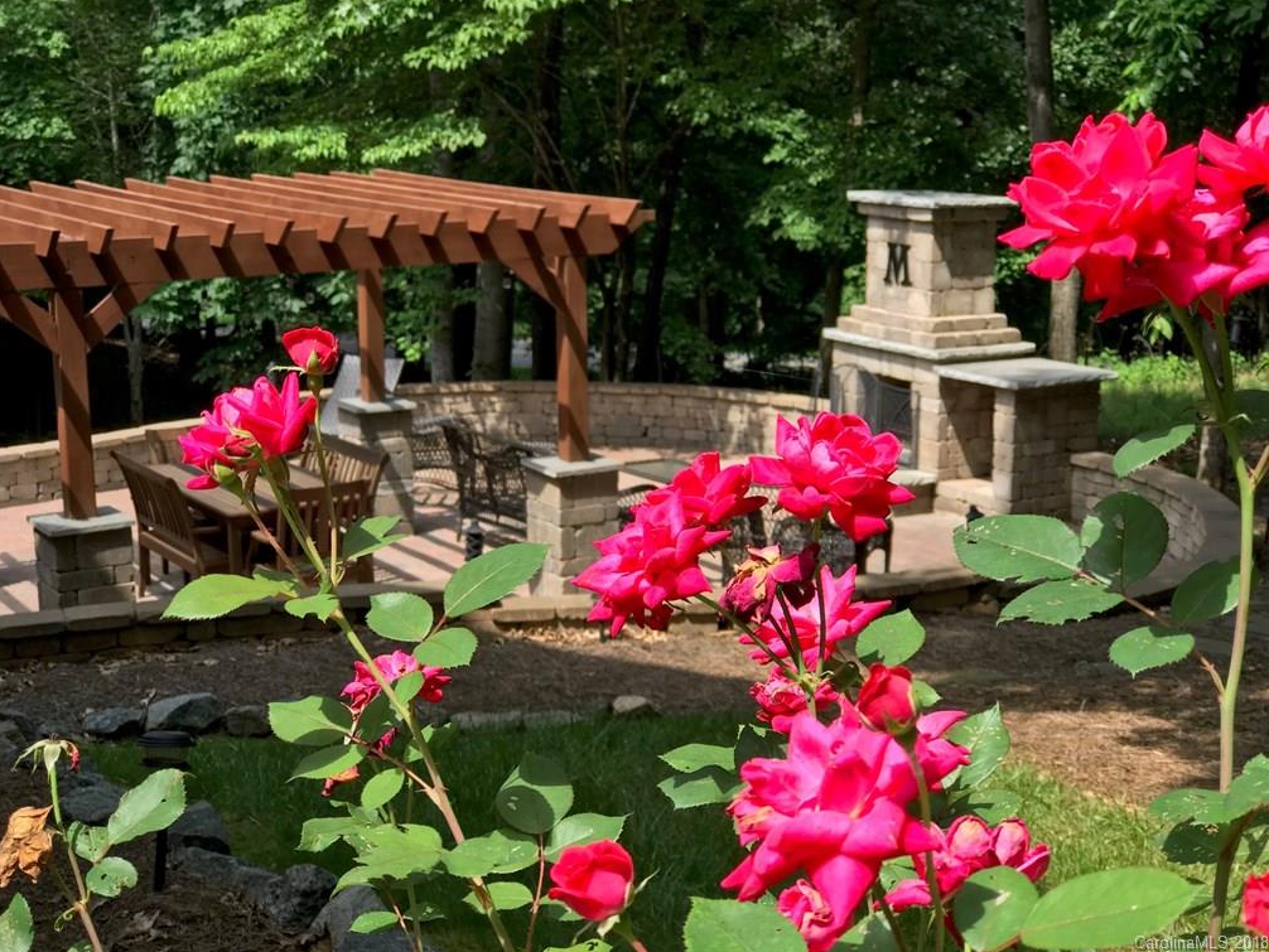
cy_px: 470
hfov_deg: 33.2
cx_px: 633
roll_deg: +0.1
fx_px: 2127
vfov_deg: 25.2
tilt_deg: -12.6
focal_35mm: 58
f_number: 2.8
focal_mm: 6.6
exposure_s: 1/250
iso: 20
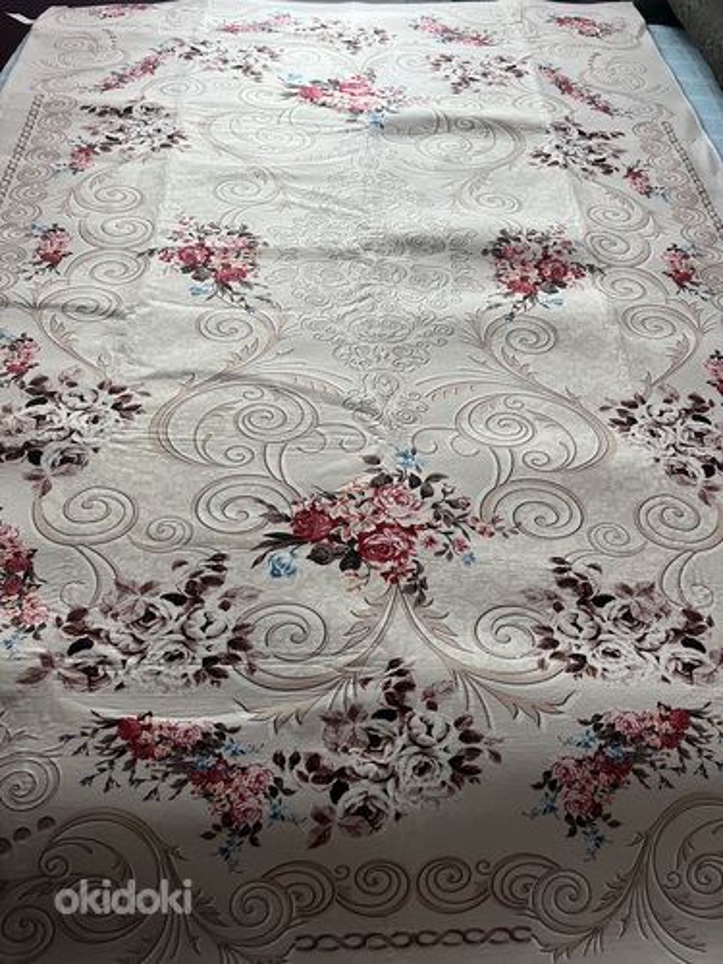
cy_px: 482
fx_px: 724
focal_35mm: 26
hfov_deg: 53.1
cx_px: 362
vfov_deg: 67.3
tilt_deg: -53.6
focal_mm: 5.1
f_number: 1.6
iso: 160
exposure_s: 1/60
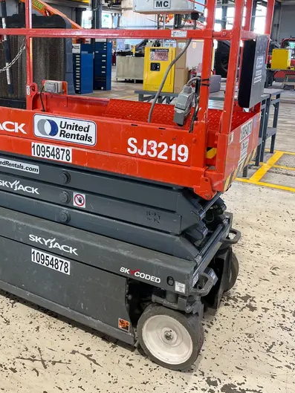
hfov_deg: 39.4
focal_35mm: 36
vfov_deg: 50.5
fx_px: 409
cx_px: 109
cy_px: 136
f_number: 1.6
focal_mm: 5.1
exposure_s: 1/120
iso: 125
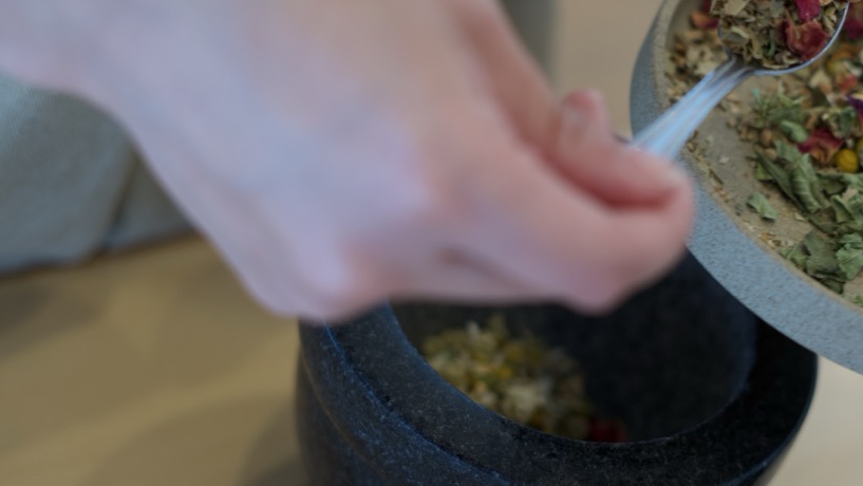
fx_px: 1877
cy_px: 198
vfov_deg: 14.7
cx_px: 615
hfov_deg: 25.7
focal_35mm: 82
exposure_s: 1/125
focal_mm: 50
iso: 200
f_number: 2.5
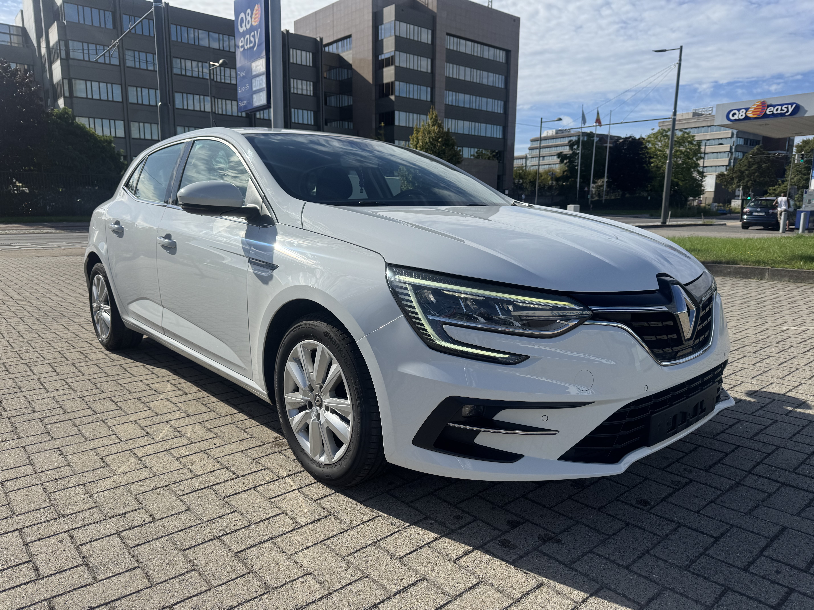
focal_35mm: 24
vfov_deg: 56.8
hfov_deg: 71.6
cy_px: 305
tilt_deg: -11.5
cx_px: 407
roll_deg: +0.2
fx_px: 564
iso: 80
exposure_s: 1/6410
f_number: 1.78
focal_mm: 6.76
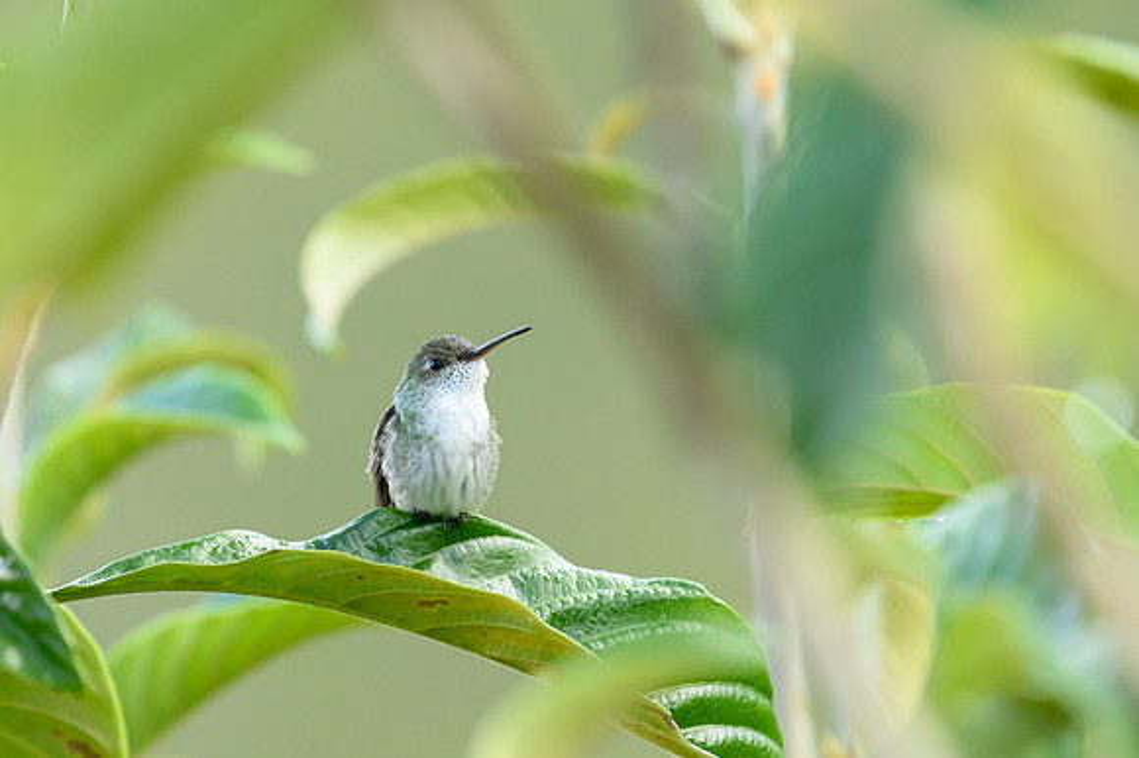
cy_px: 431
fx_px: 25379
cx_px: 524
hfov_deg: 2.6
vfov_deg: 1.7
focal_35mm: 803
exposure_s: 1/800
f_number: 5.6
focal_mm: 560
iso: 3200
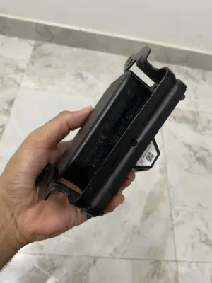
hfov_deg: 53.1
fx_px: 212
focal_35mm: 26
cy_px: 142
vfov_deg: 67.3
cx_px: 106
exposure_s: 1/50
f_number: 1.8
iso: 400
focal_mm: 4.25
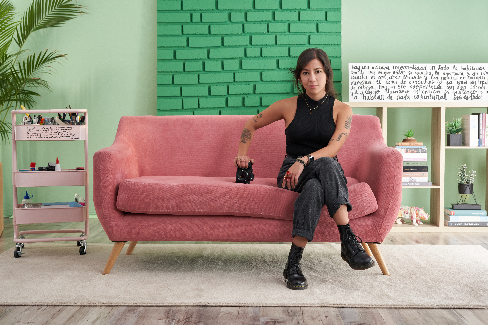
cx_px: 244
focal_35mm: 50
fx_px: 678
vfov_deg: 27.0
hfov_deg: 39.6
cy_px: 162
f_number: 5.6
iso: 1600
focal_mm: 50
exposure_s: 1/100
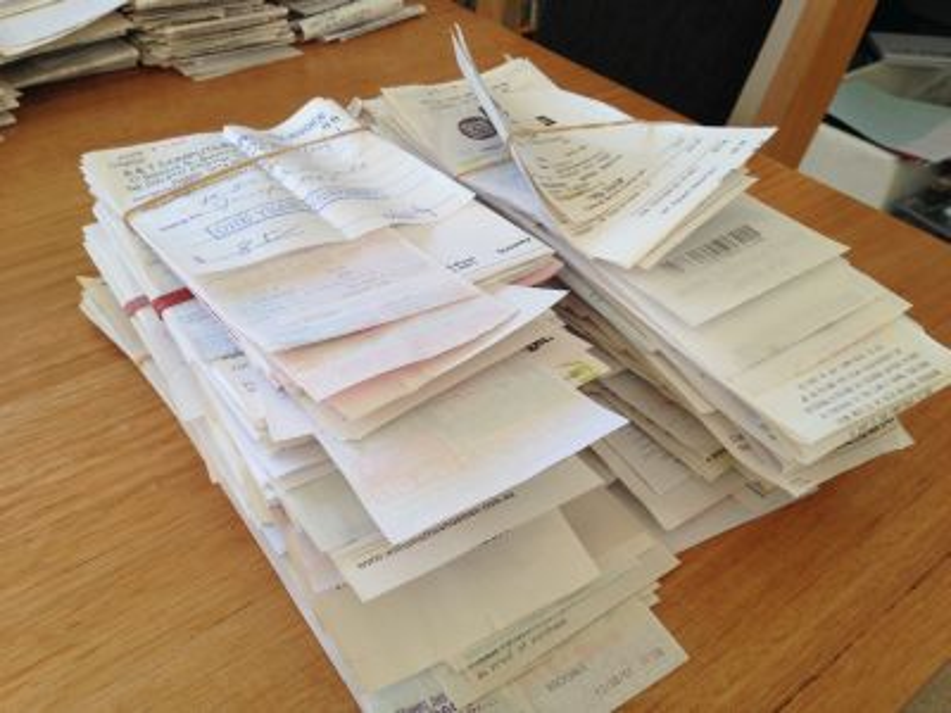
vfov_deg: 42.9
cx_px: 476
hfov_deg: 55.4
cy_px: 356
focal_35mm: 33
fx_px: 907
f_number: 2.4
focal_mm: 4.13
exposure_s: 1/40
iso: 50
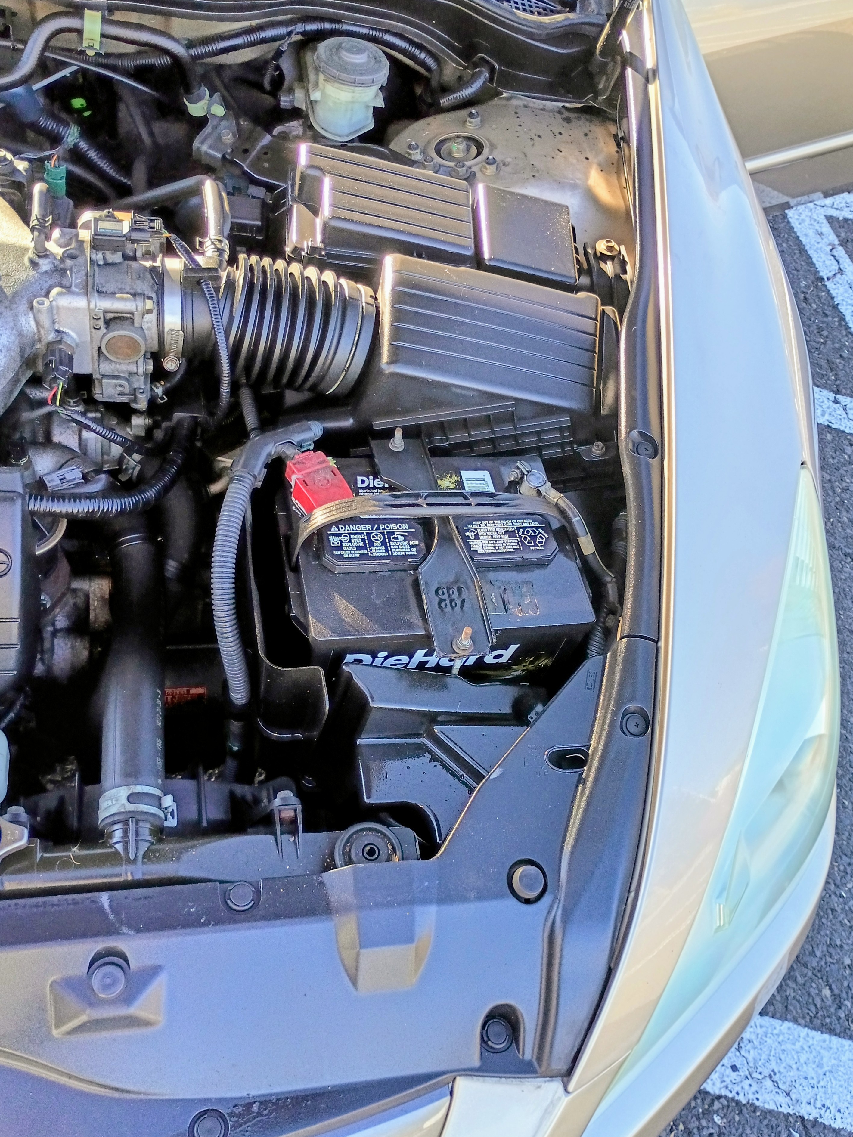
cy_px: 568
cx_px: 426
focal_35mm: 29
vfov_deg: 61.7
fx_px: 953
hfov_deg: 48.2
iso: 194
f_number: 1.8
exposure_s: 1/120
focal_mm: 4.27
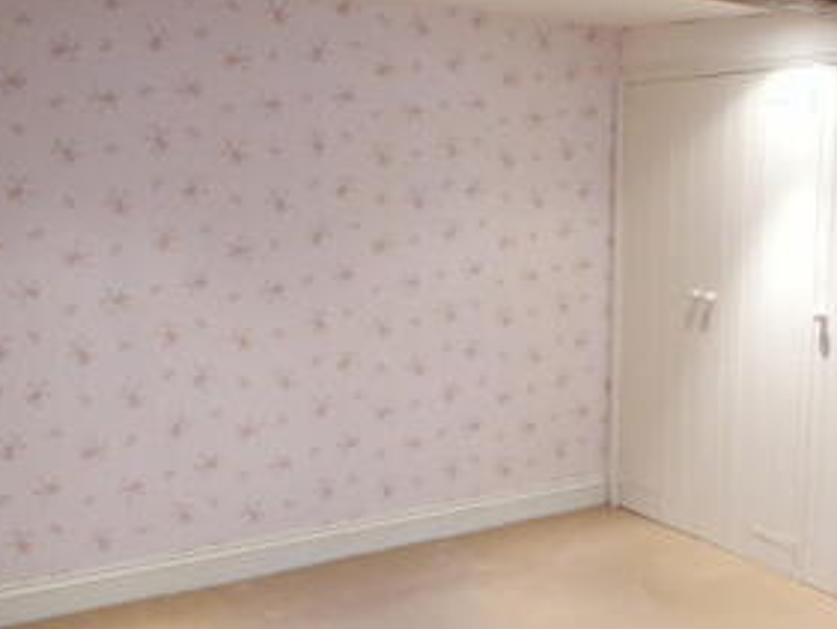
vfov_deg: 25.1
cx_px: 728
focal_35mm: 58
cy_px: 407
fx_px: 1403
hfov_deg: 31.9
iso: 400
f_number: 2.8
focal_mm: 6
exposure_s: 1/13.2
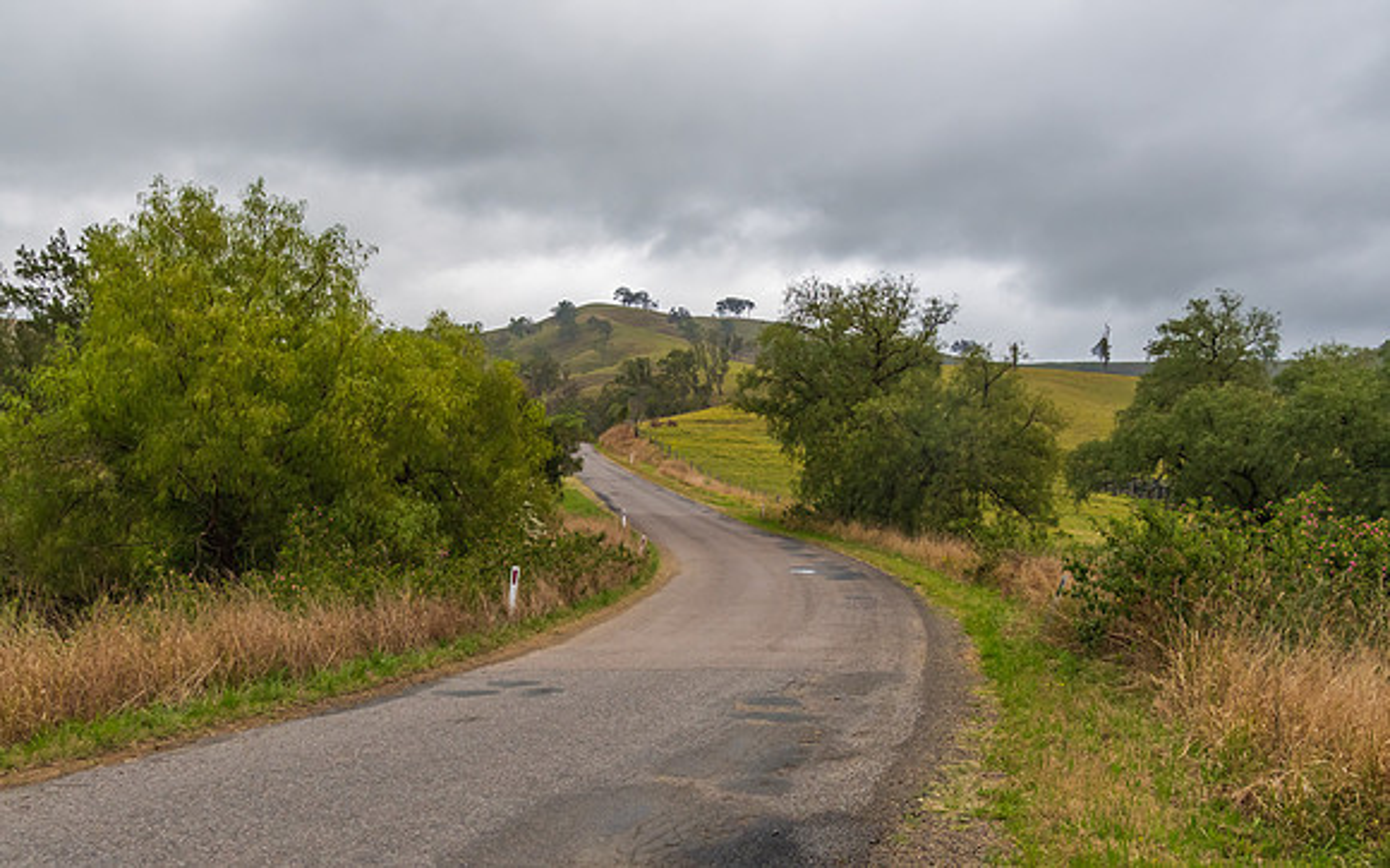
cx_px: 685
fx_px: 1103
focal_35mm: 29
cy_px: 483
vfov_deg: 42.9
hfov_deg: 64.4
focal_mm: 18
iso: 400
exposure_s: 1/1250
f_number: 6.3
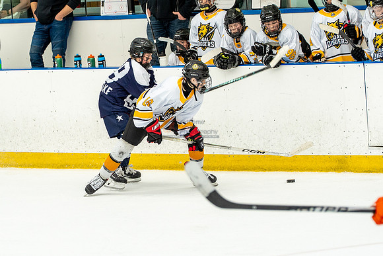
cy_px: 170
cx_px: 124
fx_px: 2683
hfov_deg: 8.2
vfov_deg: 5.5
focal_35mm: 252
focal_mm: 119
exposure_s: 1/640
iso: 800
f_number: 3.5
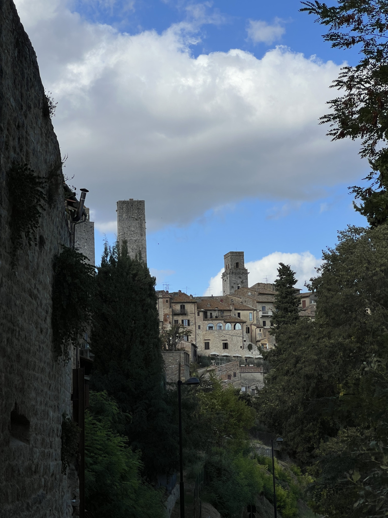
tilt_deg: +8.5
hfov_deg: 19.1
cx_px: 194
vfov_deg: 25.3
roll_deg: +1.5
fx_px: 1151
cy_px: 259
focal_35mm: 77
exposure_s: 1/1815
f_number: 2.8
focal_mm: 9
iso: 32
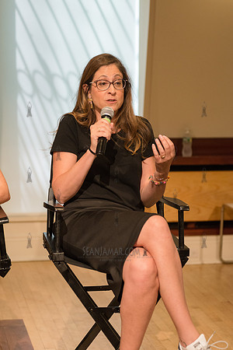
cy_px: 175
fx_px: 835
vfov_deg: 23.6
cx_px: 116
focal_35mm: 86
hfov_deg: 15.9
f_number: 4
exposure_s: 1/400
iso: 2500
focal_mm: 86
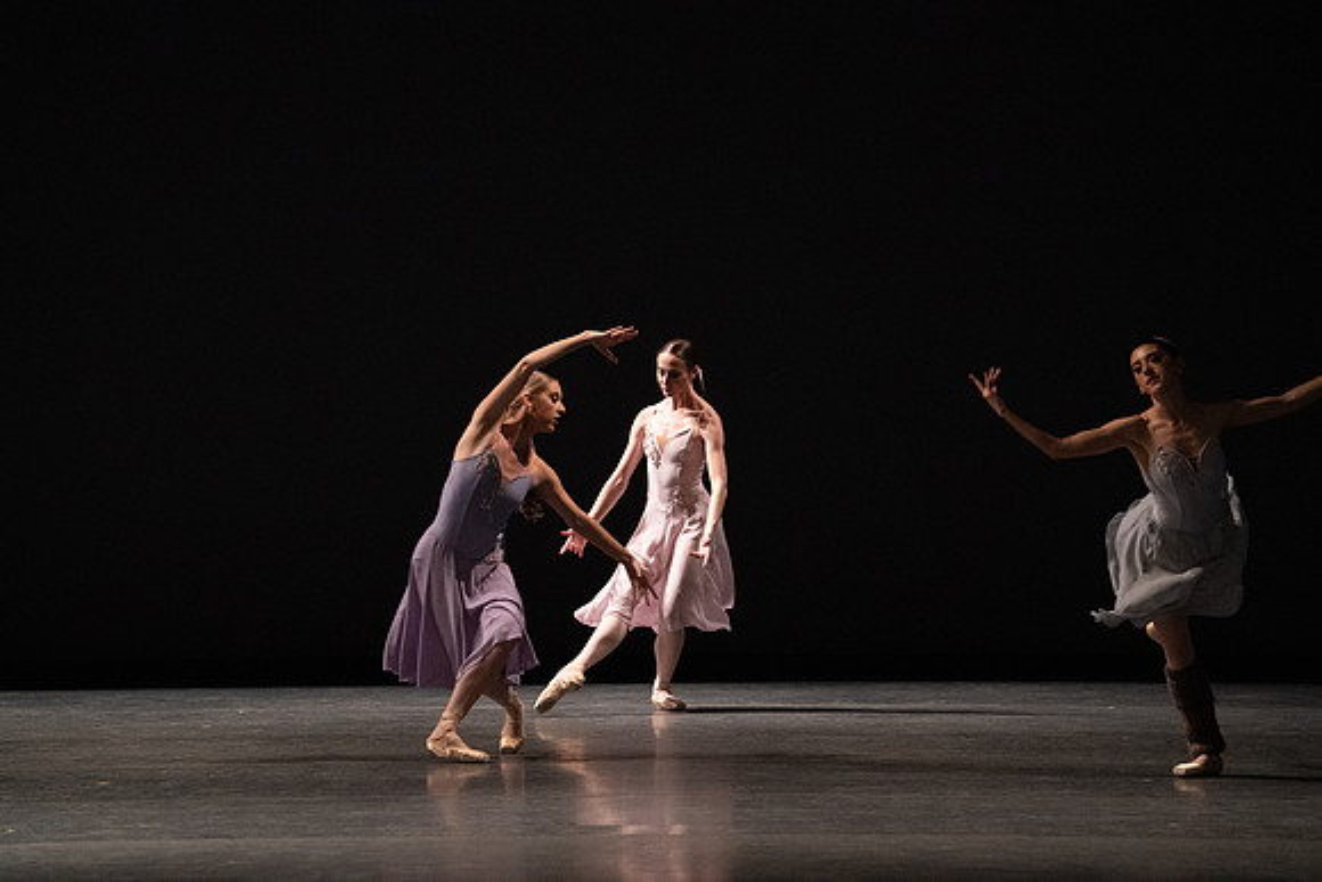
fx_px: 7346
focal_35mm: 200
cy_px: 441
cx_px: 661
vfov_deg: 6.9
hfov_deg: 10.3
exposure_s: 1/400
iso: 12800
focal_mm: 200
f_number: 5.6
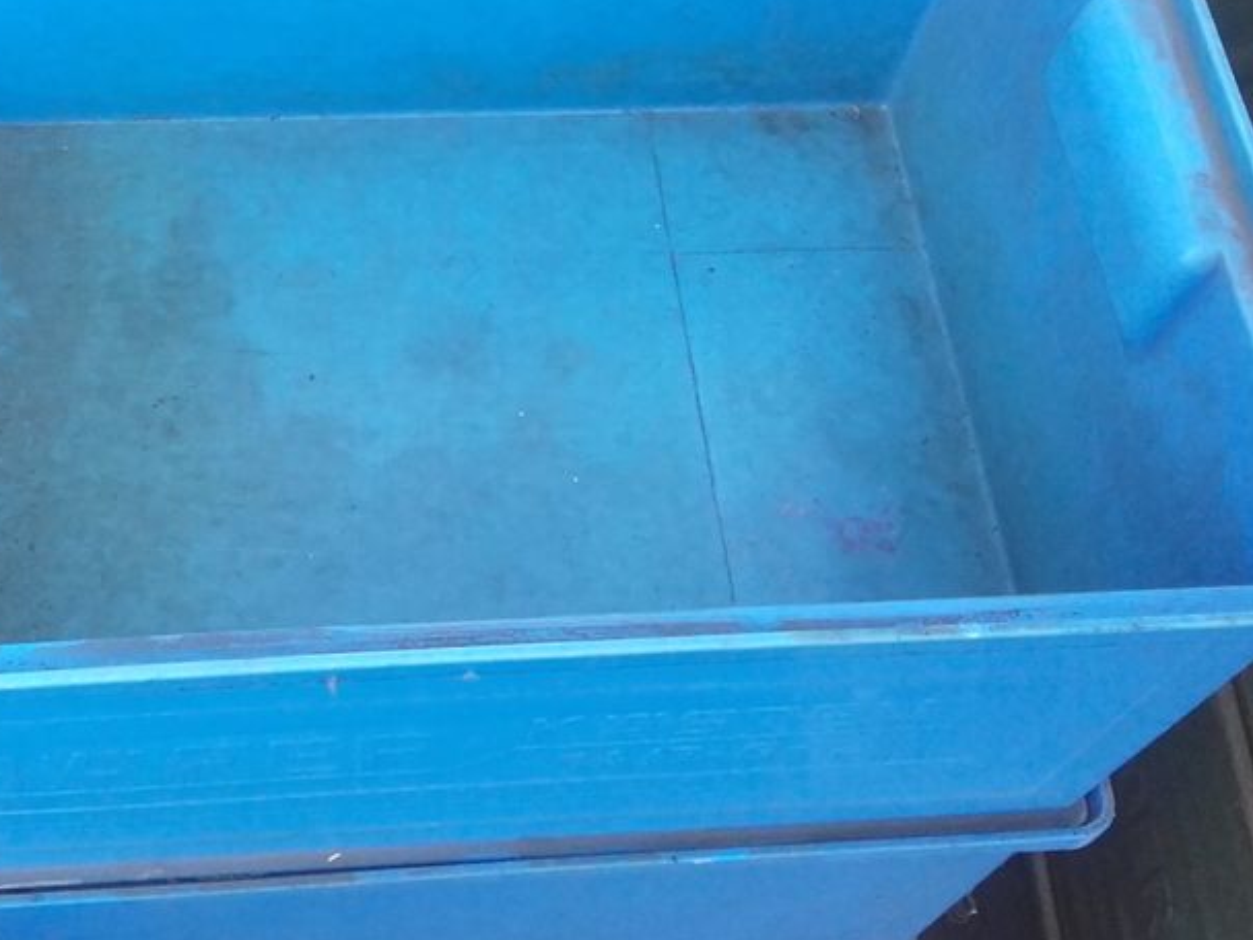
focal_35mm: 51
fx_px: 1846
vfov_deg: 28.1
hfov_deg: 36.8
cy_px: 235
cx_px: 340
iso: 110
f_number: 2.2
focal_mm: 3.3
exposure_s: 1/16
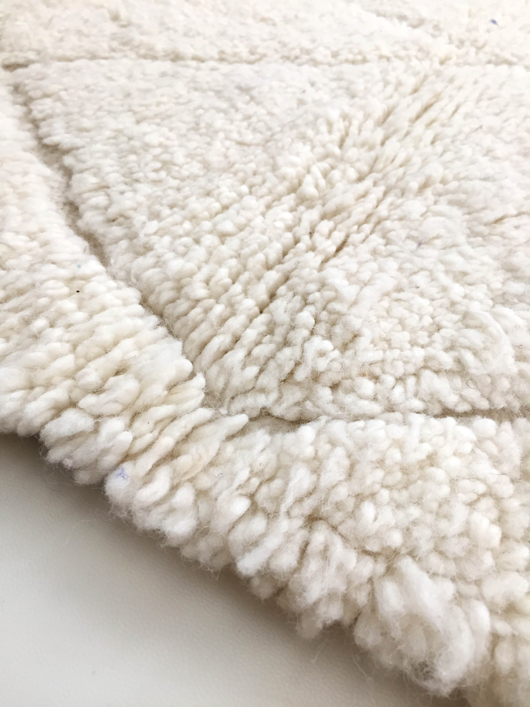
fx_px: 592
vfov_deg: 61.7
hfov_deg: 48.2
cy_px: 354
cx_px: 265
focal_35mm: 29
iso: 50
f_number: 2.2
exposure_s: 1/33
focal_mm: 4.15
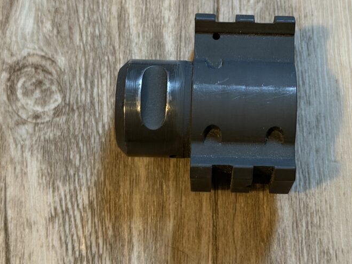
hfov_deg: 25.9
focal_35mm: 75
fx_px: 763
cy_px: 109
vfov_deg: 19.6
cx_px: 222
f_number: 1.78
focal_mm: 6.76
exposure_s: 1/40
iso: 400
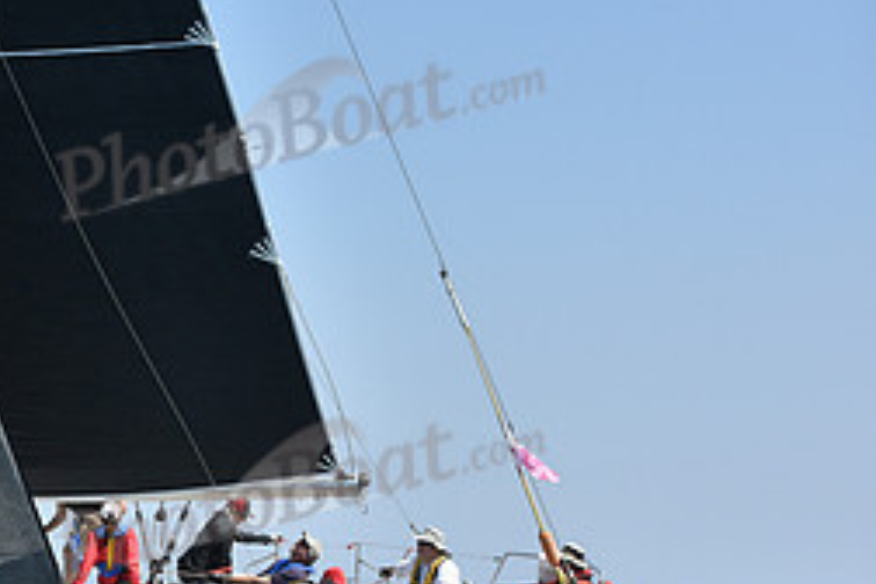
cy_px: 360
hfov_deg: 12.5
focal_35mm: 161
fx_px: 3917
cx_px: -122
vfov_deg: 8.5
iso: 250
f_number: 5.6
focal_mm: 70
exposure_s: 1/1600
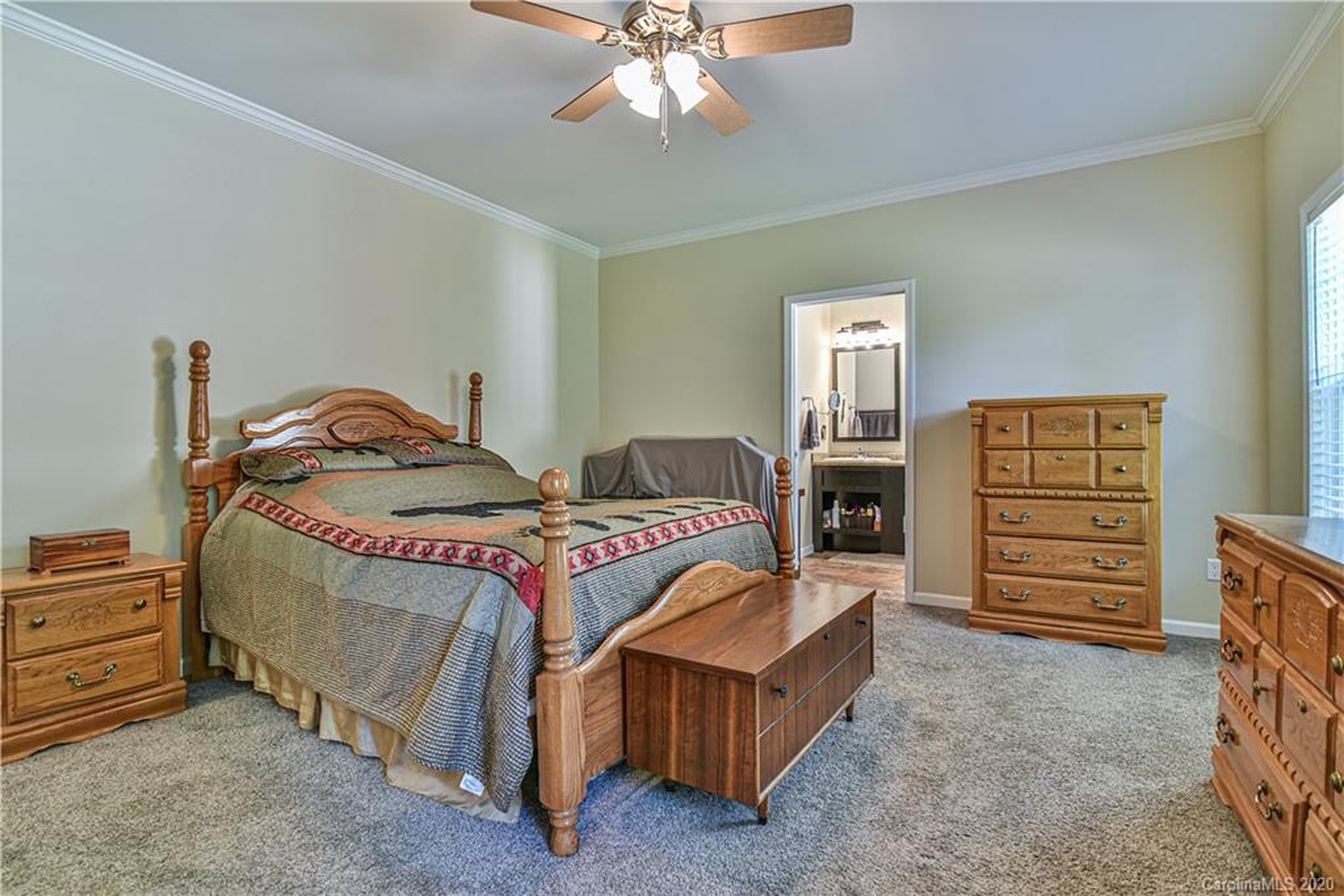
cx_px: 672
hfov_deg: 96.7
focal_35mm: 16
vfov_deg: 73.8
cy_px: 448
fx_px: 597
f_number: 4.5
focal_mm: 16
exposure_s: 1/80
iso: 1600
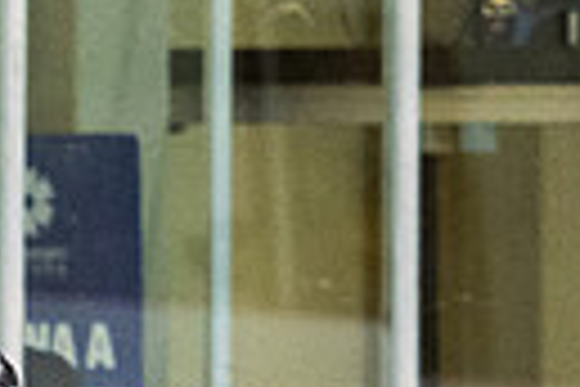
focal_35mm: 1235
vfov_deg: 1.1
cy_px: 584
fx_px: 19896
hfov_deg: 1.7
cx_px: -1
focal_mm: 125
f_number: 2.8
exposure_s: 1/640
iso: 1600
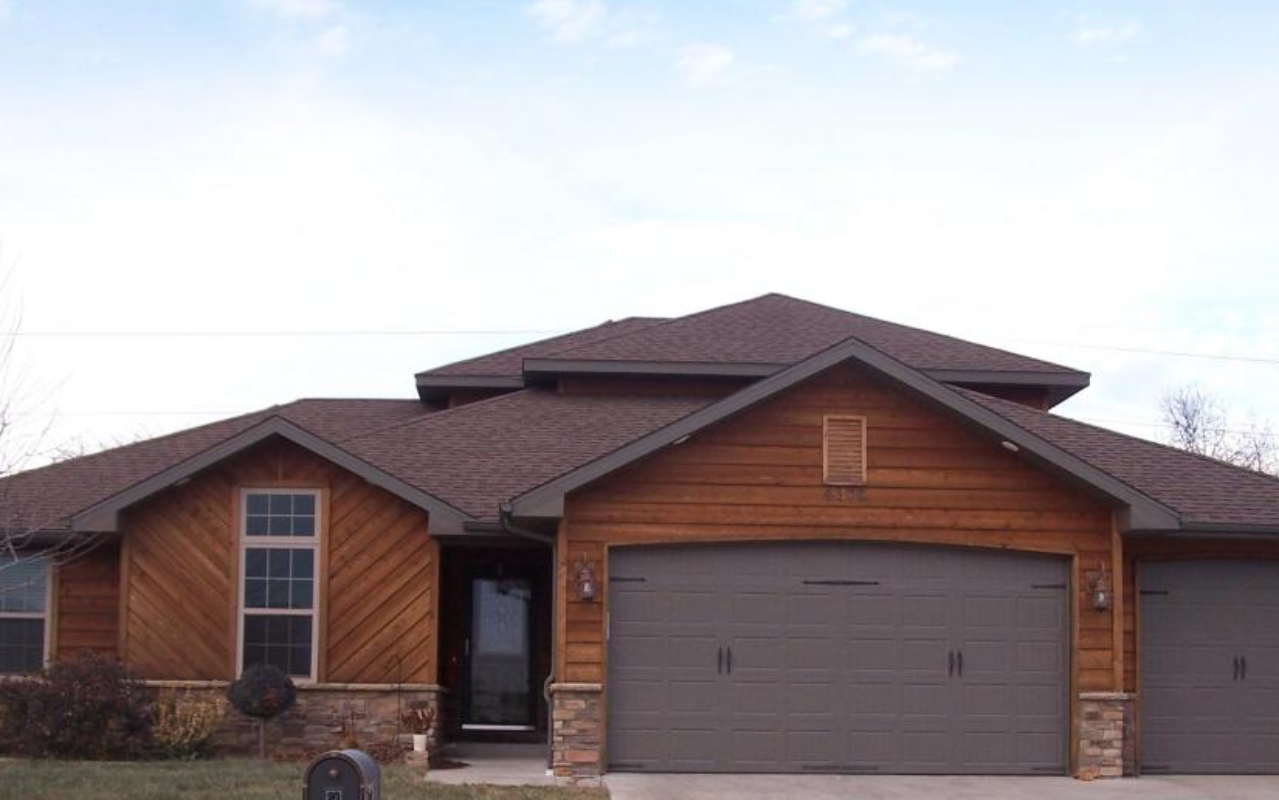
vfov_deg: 25.6
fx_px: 1743
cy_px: 577
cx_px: 643
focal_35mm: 50
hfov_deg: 40.3
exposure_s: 1/250
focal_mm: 6.3
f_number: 2.8
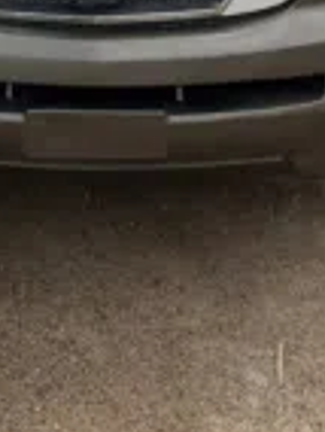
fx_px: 911
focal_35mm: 73
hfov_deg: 20.0
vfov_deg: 24.3
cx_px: 64
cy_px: -82
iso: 50
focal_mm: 5.7
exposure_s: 1/5076
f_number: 1.5
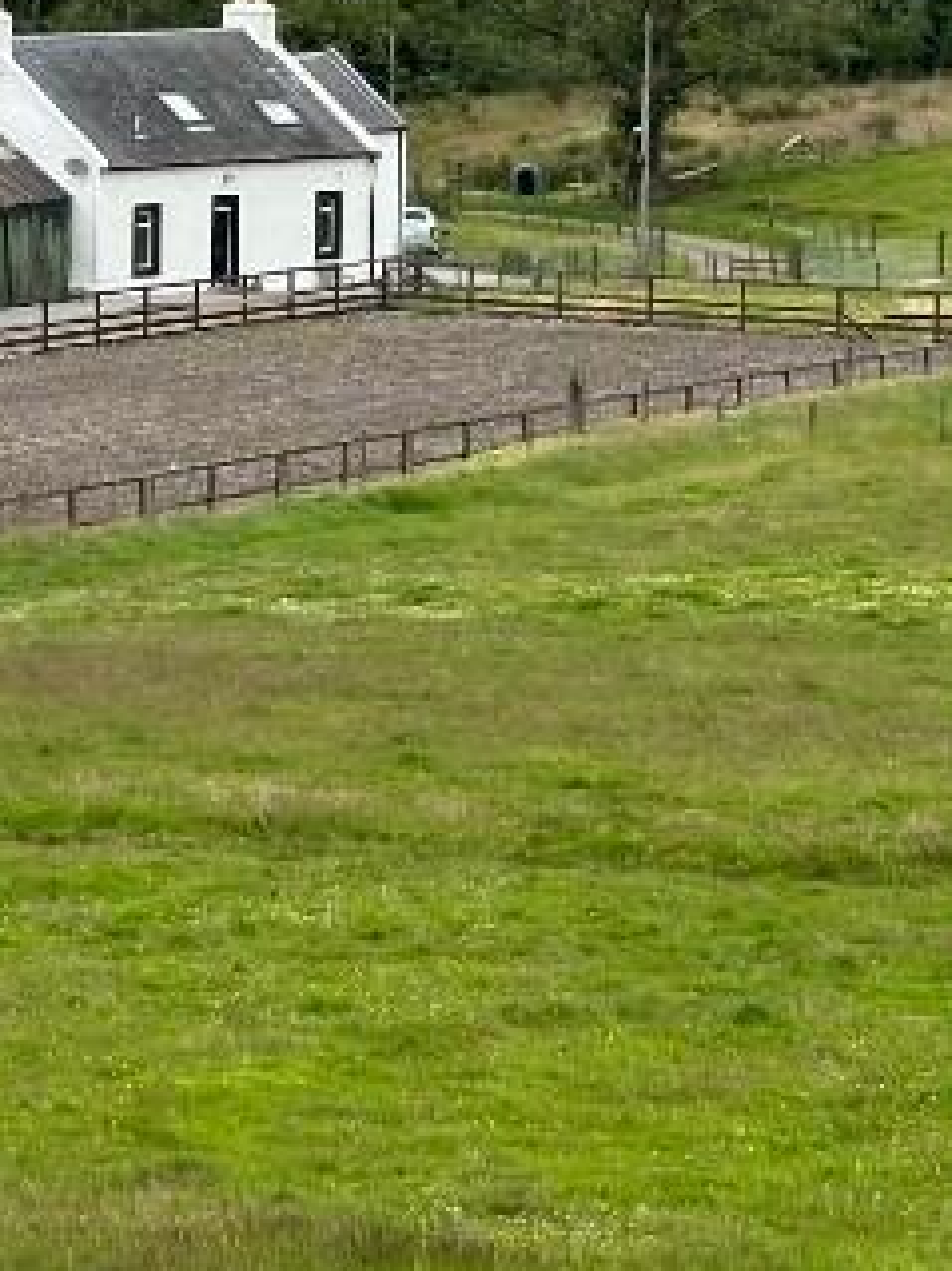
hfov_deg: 9.2
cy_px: 131
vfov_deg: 12.7
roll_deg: -0.6
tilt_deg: -3.7
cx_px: -717
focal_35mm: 154
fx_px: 5651
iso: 64
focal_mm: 6.86
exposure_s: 1/1953
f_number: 1.78
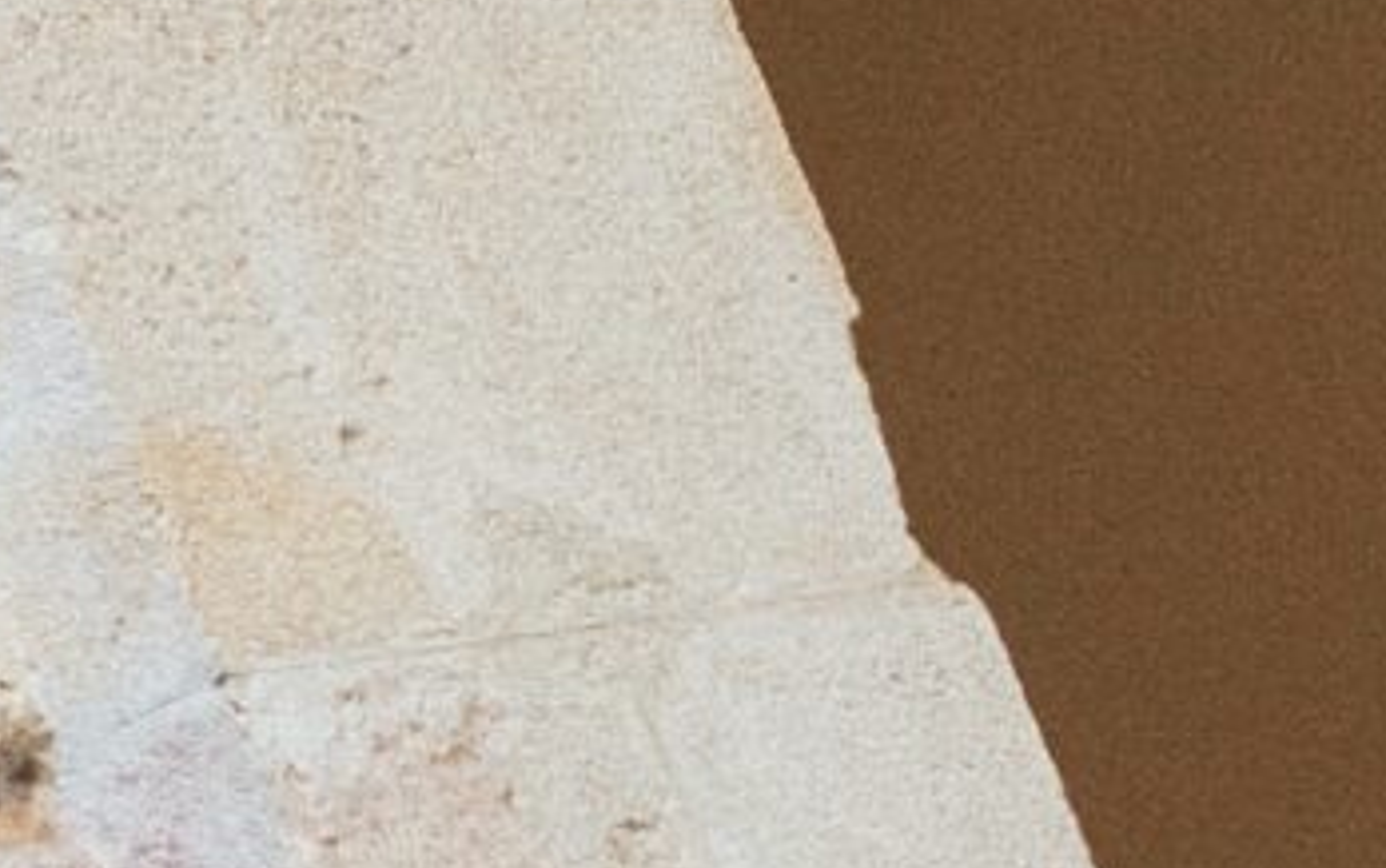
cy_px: 1274
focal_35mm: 562
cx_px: 1181
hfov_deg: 3.7
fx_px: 21242
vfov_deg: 2.3
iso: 800
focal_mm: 50
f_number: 4.5
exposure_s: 1/100
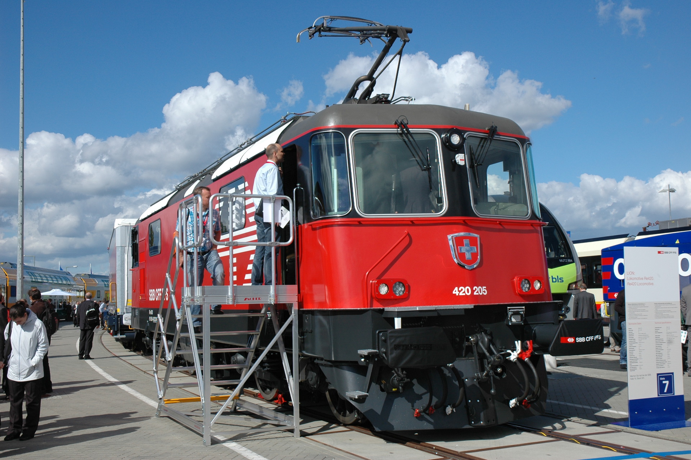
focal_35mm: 44
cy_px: 230
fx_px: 834
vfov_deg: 30.8
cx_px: 346
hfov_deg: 45.0
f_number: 10
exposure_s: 1/400
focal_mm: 29
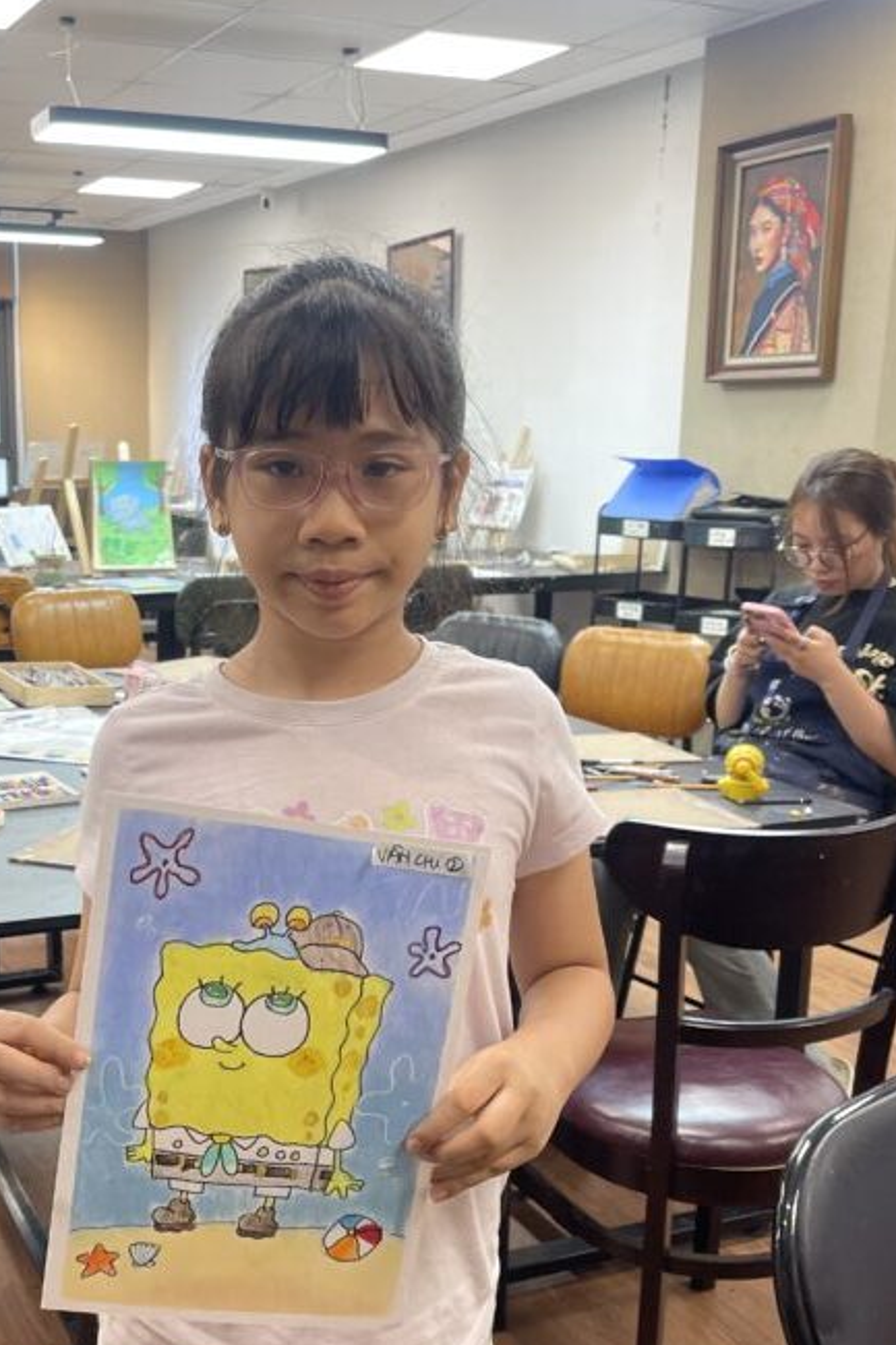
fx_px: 1494
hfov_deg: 33.0
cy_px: 784
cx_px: 269
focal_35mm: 40
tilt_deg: -12.9
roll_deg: -0.5
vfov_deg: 48.3
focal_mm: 5.1
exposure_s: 1/121
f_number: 1.6
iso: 125
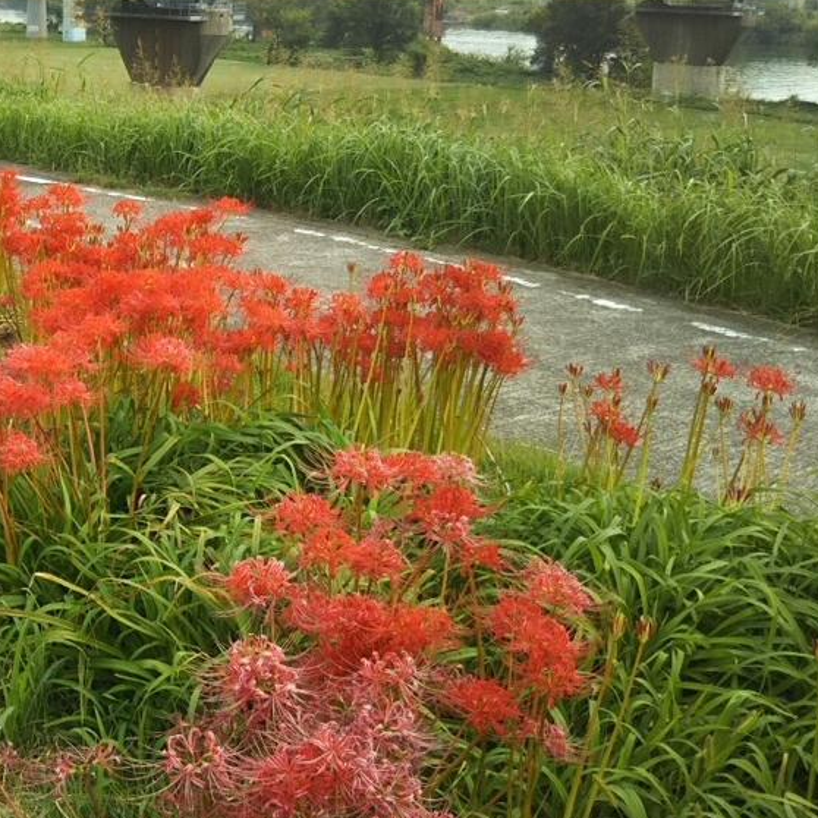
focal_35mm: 57
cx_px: 50
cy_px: 292
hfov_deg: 28.6
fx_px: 1524
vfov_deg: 29.9
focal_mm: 4
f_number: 2.2
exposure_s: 1/361
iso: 25
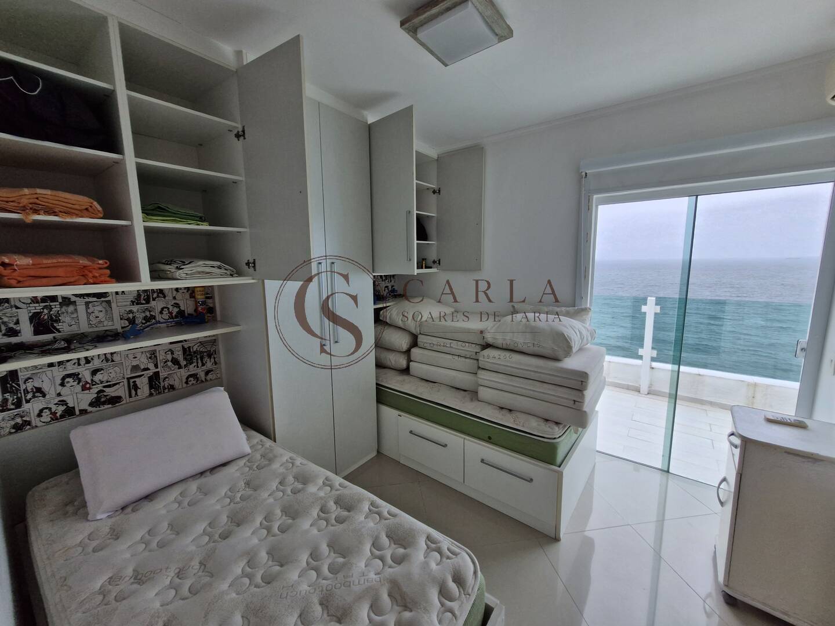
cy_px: 313
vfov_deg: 89.9
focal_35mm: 13
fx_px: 314
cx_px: 418
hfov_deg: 106.2
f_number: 2.2
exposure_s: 1/233
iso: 50
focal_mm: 1.74
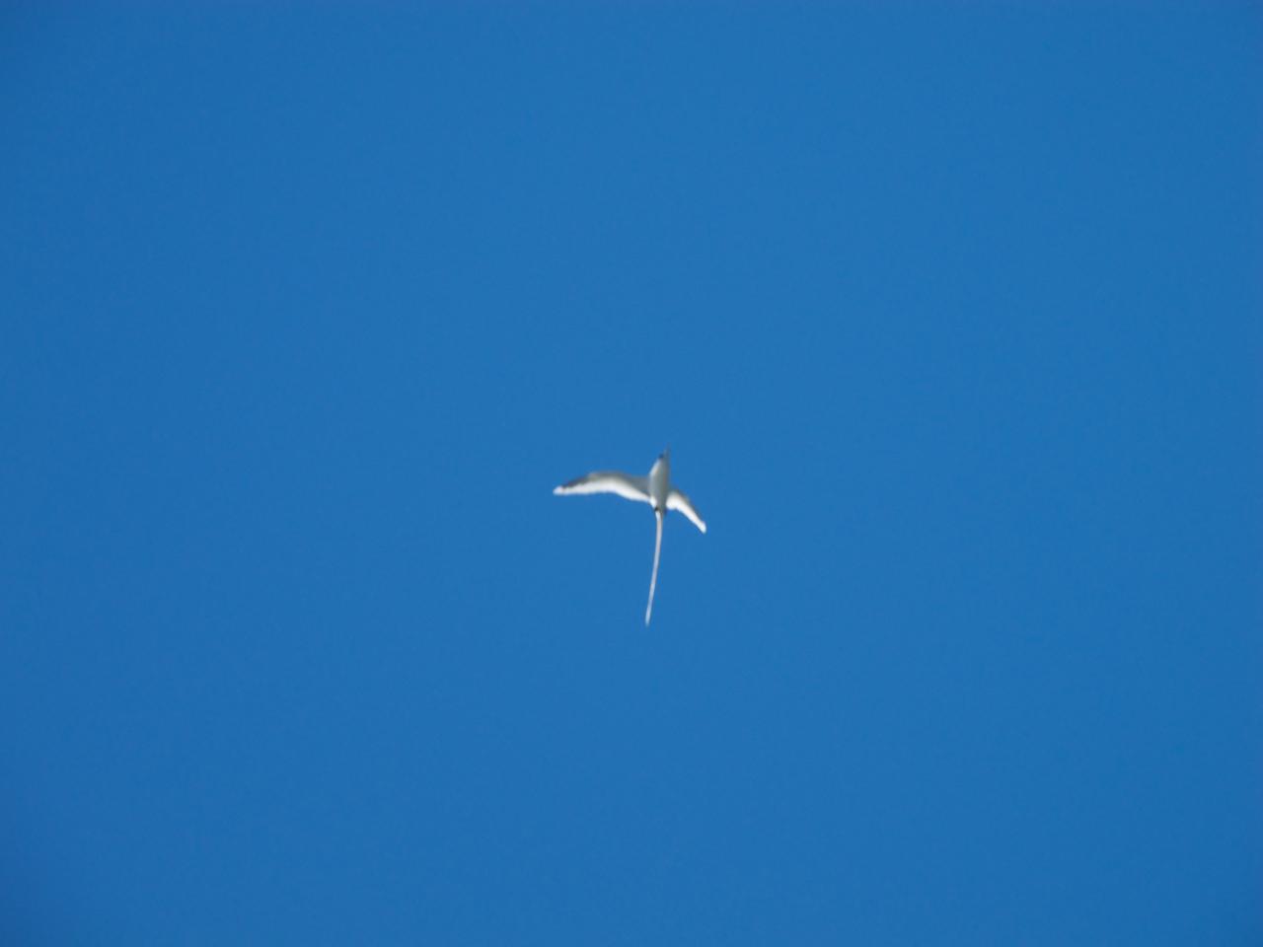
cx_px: 632
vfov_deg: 11.0
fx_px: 4926
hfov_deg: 14.6
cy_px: 474
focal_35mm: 135
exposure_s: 1/800
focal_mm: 28.9
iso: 100
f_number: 5
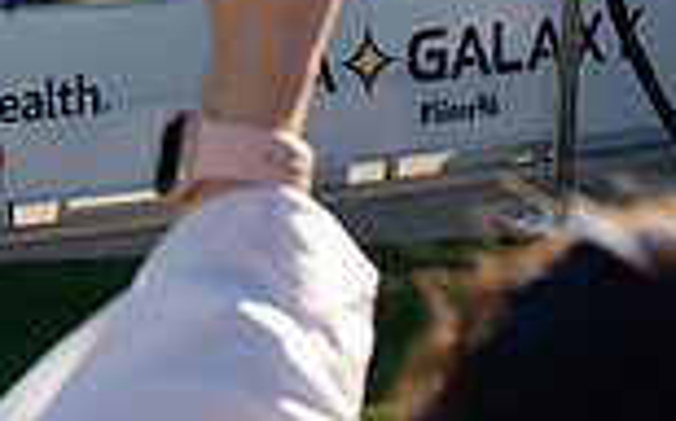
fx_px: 1694
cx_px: -351
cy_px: -200
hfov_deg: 19.5
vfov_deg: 13.4
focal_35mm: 92
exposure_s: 1/800
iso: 200
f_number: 4.5
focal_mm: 24
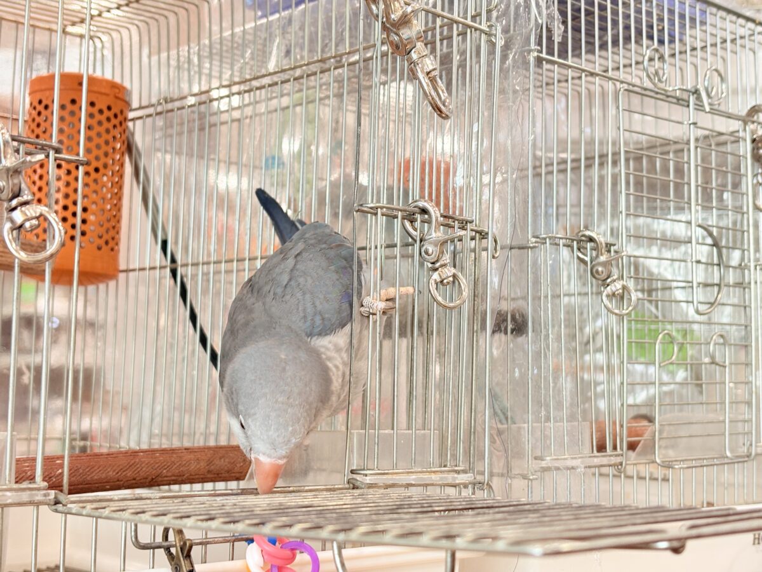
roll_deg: -1.5
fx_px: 1145
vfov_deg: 28.0
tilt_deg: +4.5
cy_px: 286
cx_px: 381
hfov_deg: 36.8
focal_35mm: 52
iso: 50
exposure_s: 1/50
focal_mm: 5.96
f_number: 1.6
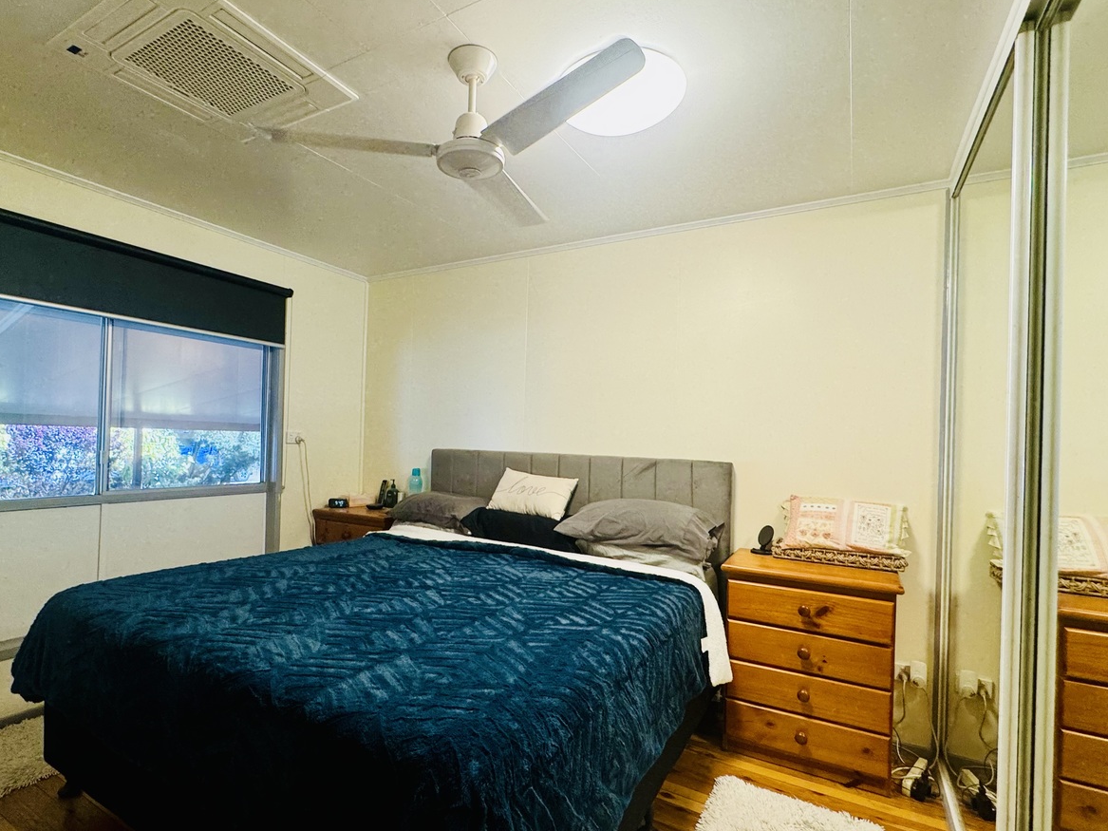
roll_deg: -1.6
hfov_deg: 87.6
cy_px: 438
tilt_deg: -0.7
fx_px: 576
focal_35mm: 18
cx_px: 507
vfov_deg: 71.5
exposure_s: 1/50
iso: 160
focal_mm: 2.22
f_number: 2.2
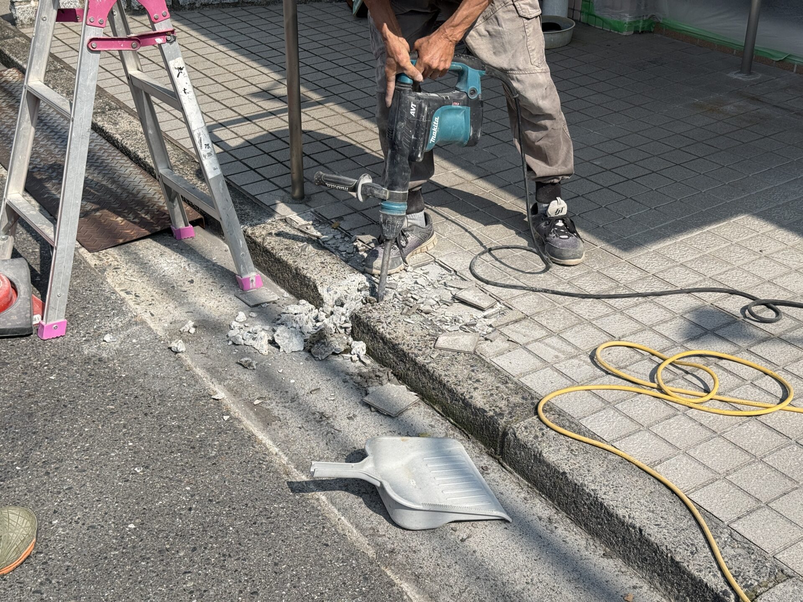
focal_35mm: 48
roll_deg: -0.5
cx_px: 402
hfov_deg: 39.7
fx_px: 1113
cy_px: 301
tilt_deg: -28.7
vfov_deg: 30.3
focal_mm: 6.76
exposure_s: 1/4587
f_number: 1.78
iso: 64
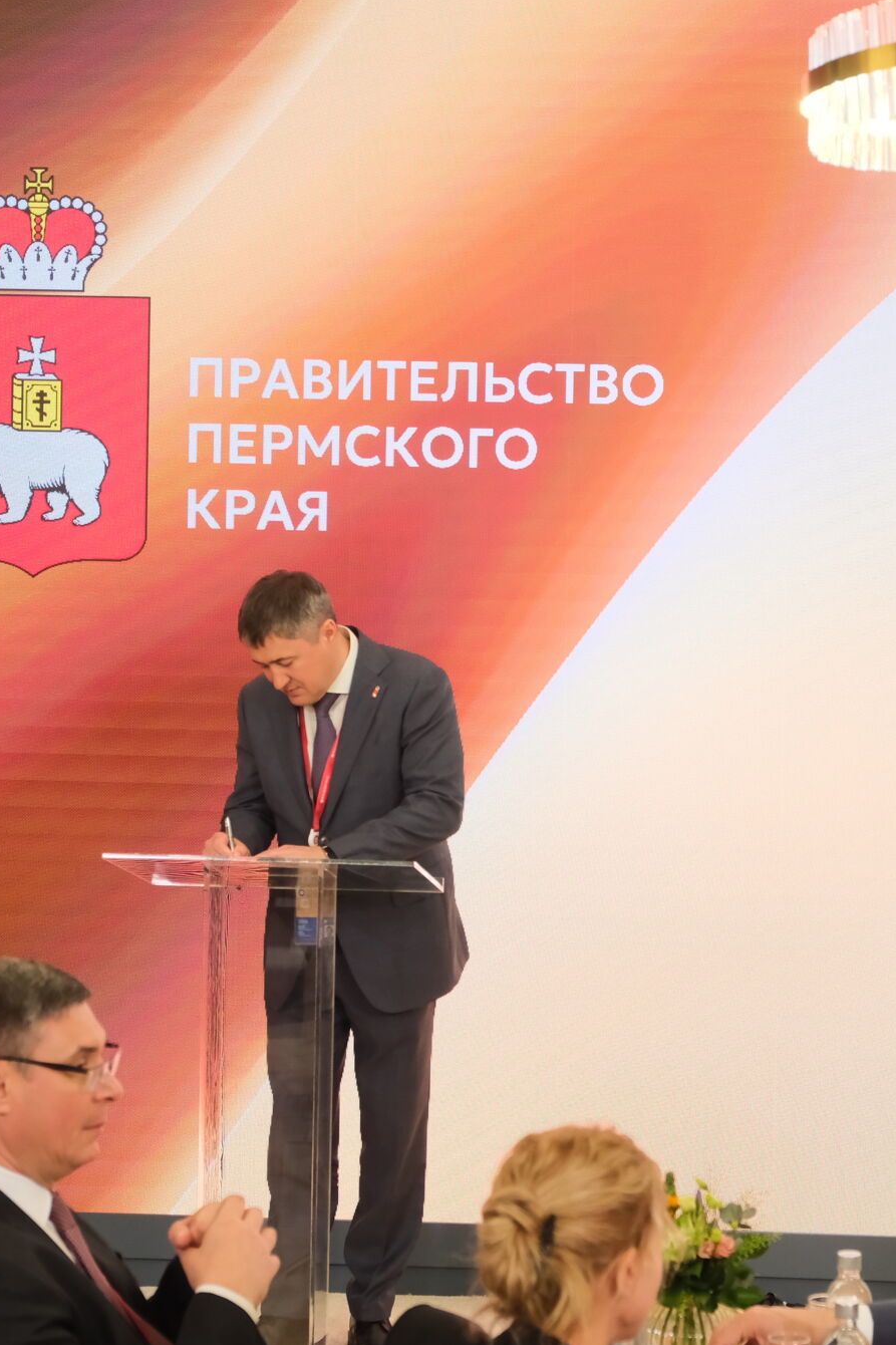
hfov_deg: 16.7
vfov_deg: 25.1
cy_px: 663
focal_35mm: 81
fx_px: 3025
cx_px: 712
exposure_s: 1/200
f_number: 4
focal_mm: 35.3
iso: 2000
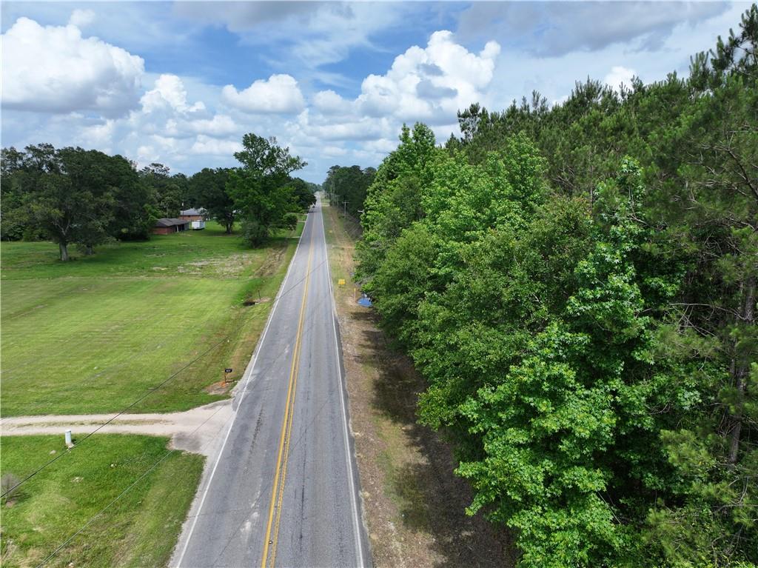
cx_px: 379
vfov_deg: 56.8
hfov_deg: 71.6
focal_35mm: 24
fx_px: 525
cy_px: 284
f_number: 2.8
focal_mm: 12.29
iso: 140
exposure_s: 1/2500
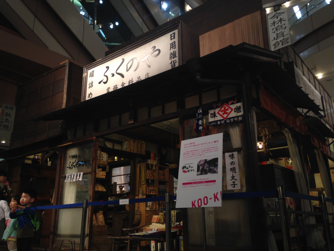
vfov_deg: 42.9
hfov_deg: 55.4
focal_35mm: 33
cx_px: 167
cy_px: 126
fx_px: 318
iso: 64
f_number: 2.4
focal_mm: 4.12
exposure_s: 1/40
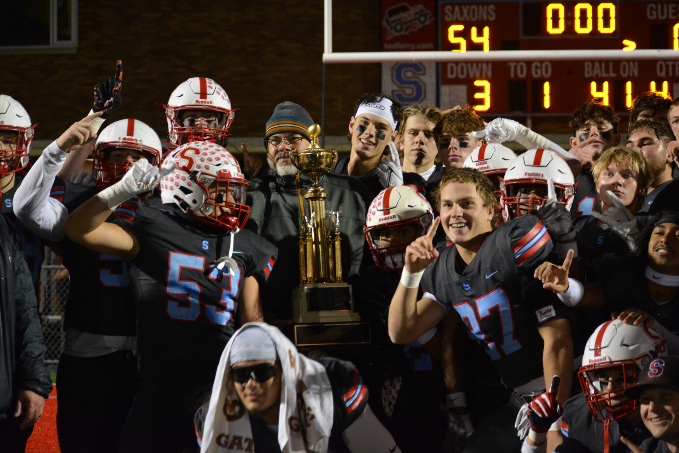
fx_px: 1980
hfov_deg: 19.5
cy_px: 226
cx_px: 340
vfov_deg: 13.0
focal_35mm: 105
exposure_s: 1/100
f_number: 4.5
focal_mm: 70
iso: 1600
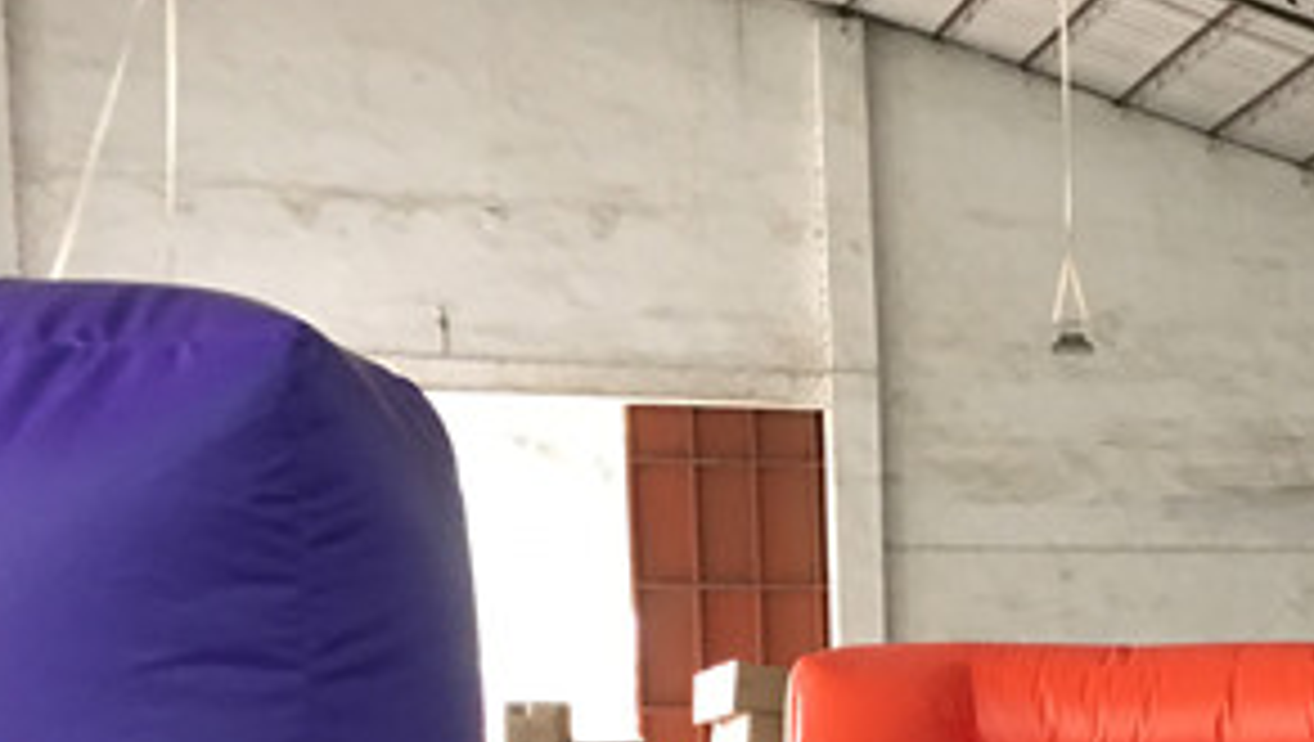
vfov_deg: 14.1
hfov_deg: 25.2
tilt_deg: -5.7
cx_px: 1228
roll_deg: +0.4
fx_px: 2825
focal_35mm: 81
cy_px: 1102
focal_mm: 4.15
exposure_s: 1/17
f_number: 2.2
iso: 125
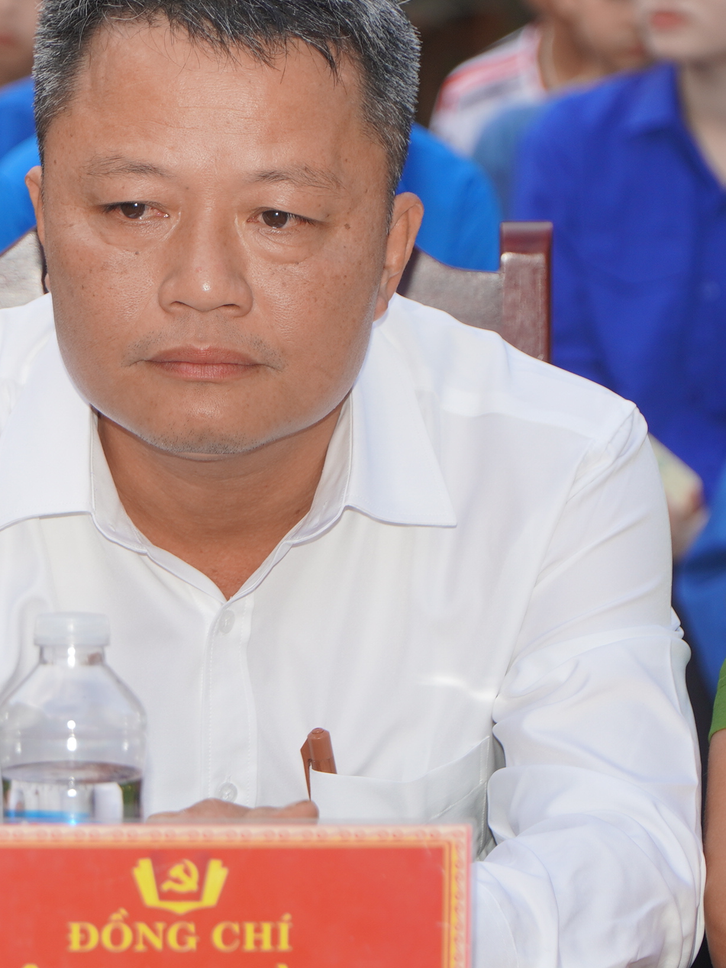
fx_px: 5928
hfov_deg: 7.0
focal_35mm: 212
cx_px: 154
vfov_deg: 9.3
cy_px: 434
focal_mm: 80
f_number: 4
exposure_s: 1/160
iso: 125
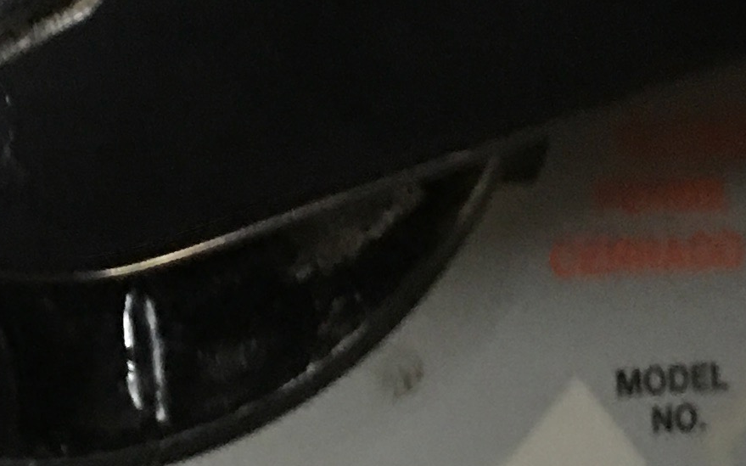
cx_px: -150
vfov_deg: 9.2
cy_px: -55
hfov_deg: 14.4
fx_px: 2866
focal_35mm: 141
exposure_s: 1/4
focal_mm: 4.15
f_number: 2.2
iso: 100
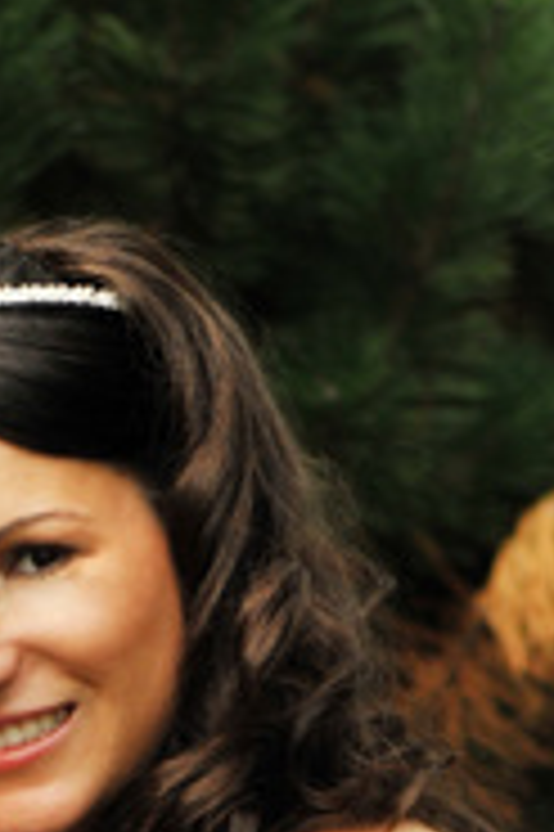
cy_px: 985
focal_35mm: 453
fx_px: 10476
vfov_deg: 4.5
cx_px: -117
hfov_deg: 3.0
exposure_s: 1/4000
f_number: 2.8
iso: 1000
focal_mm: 105
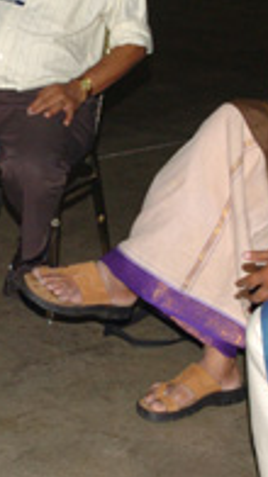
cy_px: 142
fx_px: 1400
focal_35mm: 111
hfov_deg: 10.9
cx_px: 17
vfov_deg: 19.3
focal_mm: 23
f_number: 4.5
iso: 400
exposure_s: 1/30
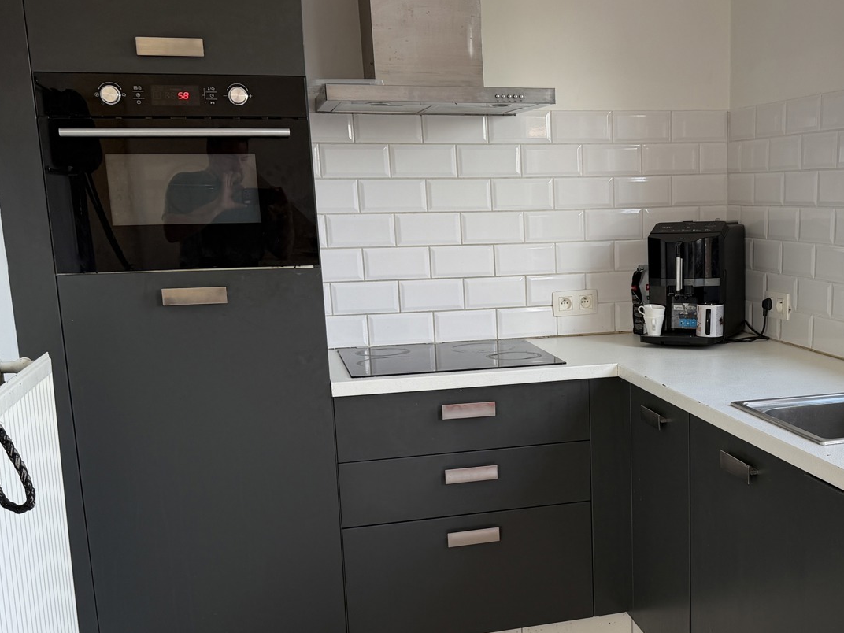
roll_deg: +1.3
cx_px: 615
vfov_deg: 33.4
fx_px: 1048
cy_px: 413
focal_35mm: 43
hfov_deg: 42.7
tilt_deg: -12.5
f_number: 1.78
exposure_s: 1/203
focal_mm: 6.76
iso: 64
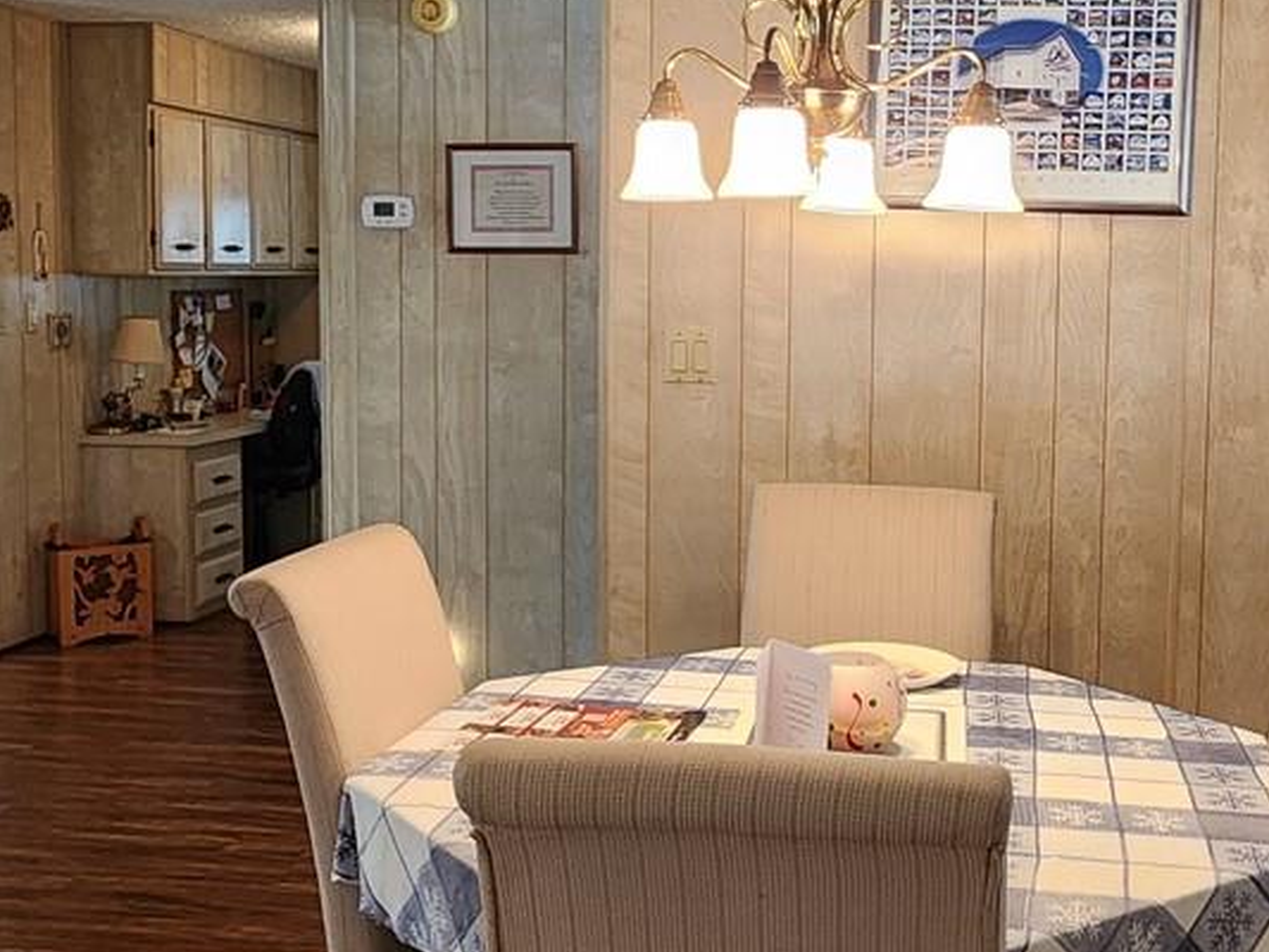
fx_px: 1430
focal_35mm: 39
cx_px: 795
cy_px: 383
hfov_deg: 47.4
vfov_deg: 36.7
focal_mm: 2.2
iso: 320
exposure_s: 1/60
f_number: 2.2
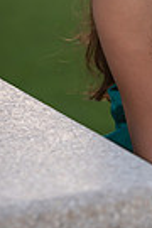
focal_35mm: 283
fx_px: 1792
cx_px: 184
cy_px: 76
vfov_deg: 7.3
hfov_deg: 4.8
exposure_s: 1/640
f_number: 2.5
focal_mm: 85
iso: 125
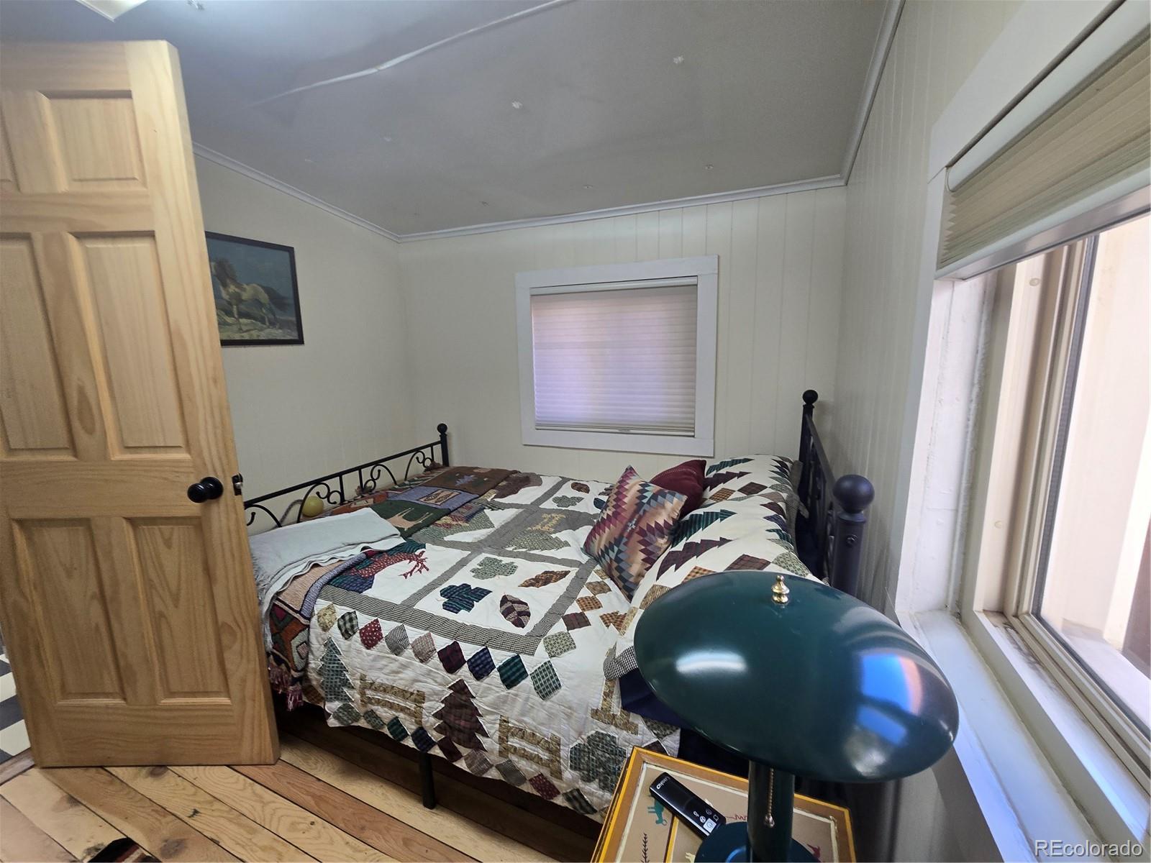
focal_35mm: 13
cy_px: 432
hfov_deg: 106.2
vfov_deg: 89.9
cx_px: 576
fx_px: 432
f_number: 2.2
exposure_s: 1/60
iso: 100
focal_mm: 2.2
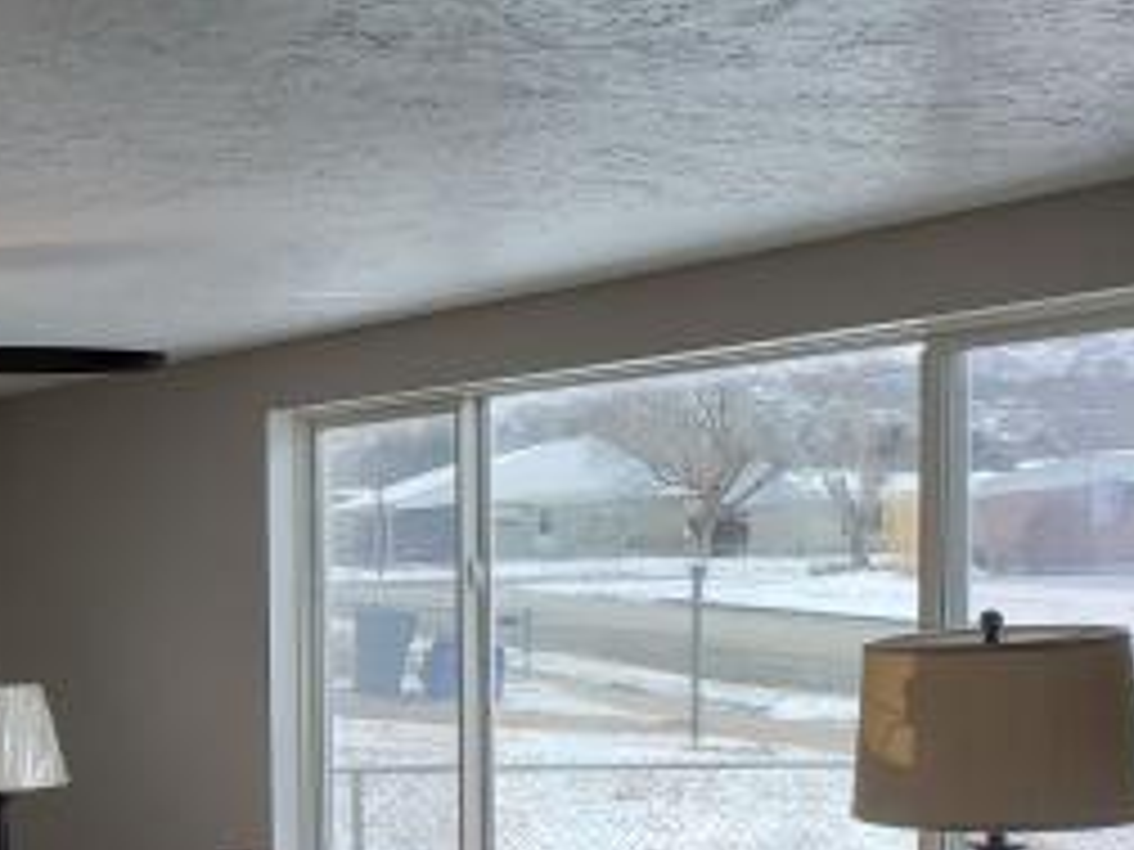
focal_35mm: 66
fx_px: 2162
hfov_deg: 25.7
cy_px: 751
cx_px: -288
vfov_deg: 21.8
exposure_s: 1/208
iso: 50
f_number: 2.4
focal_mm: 4.3
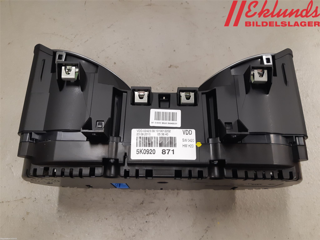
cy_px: 120
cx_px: 160
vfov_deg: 53.1
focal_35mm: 26
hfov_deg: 67.3
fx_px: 240
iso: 125
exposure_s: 1/50
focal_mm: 3.93
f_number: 1.7
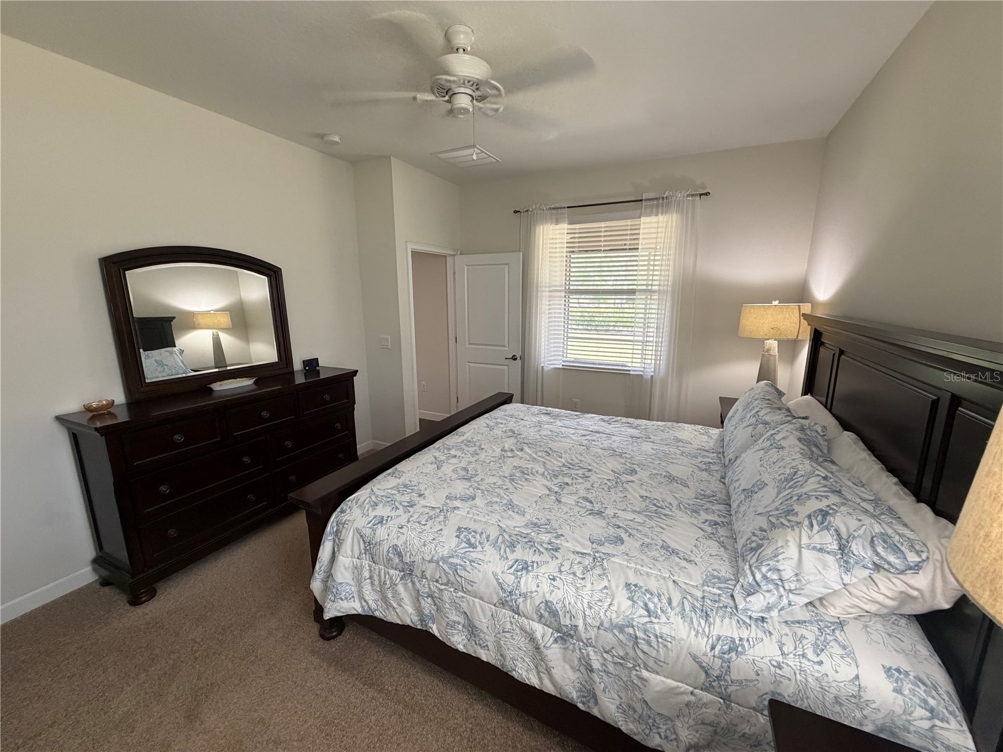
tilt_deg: -11.5
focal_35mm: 14
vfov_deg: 85.7
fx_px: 406
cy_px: 376
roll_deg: +0.3
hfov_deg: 102.1
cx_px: 502
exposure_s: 1/60
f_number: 2.2
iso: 250
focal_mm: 2.22
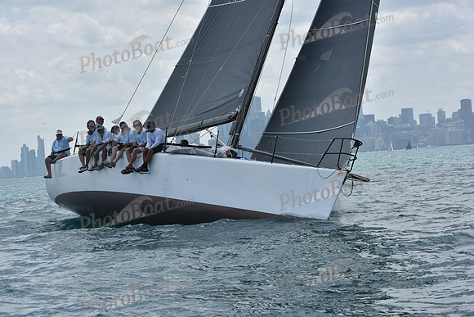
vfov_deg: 14.0
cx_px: 237
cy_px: 158
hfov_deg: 20.8
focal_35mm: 98
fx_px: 1291
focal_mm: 98
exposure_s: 1/1250
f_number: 9
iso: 250
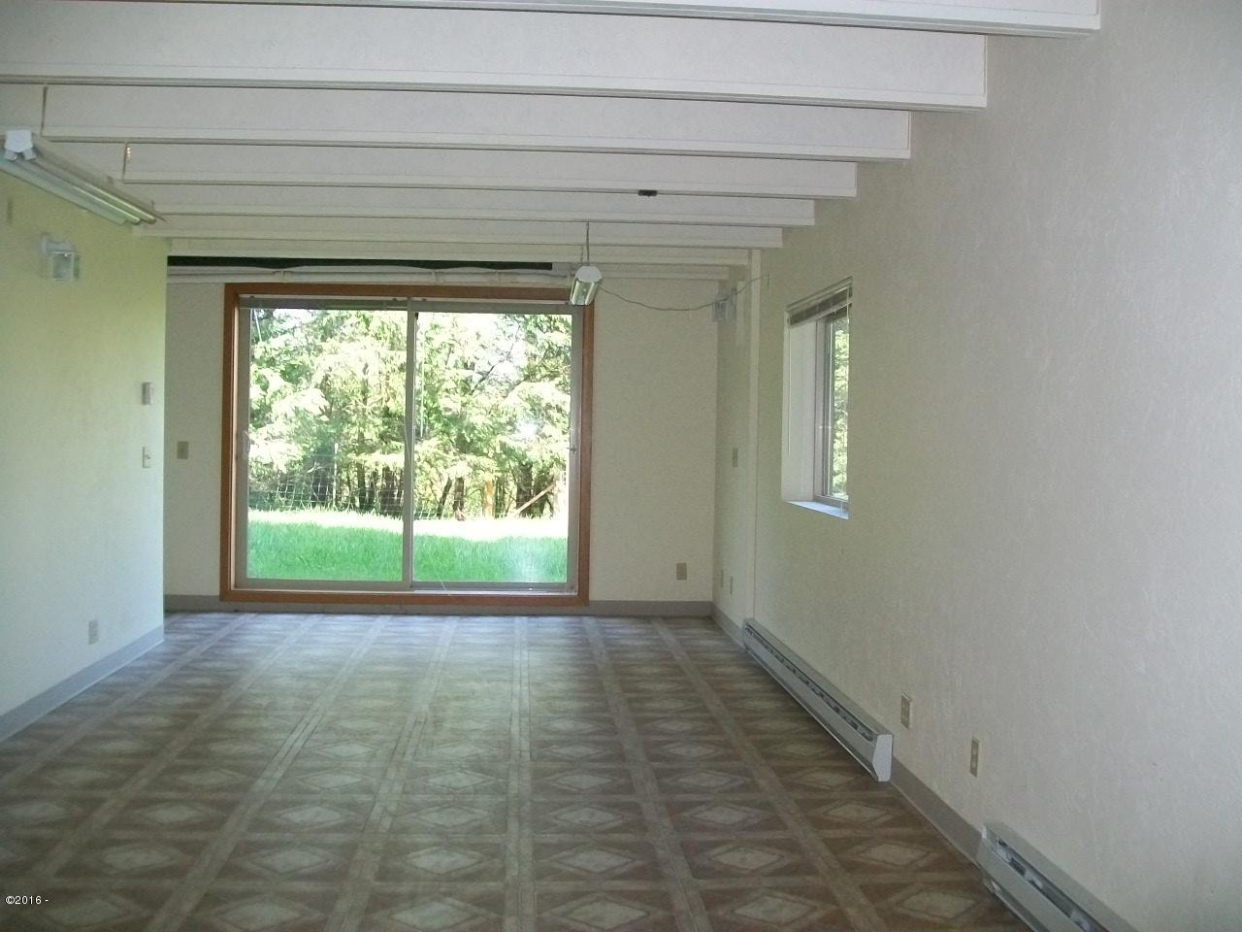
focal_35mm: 36
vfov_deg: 39.7
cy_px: 466
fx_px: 1292
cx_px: 621
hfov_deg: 51.4
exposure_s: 1/80
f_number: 2.7
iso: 160
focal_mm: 6
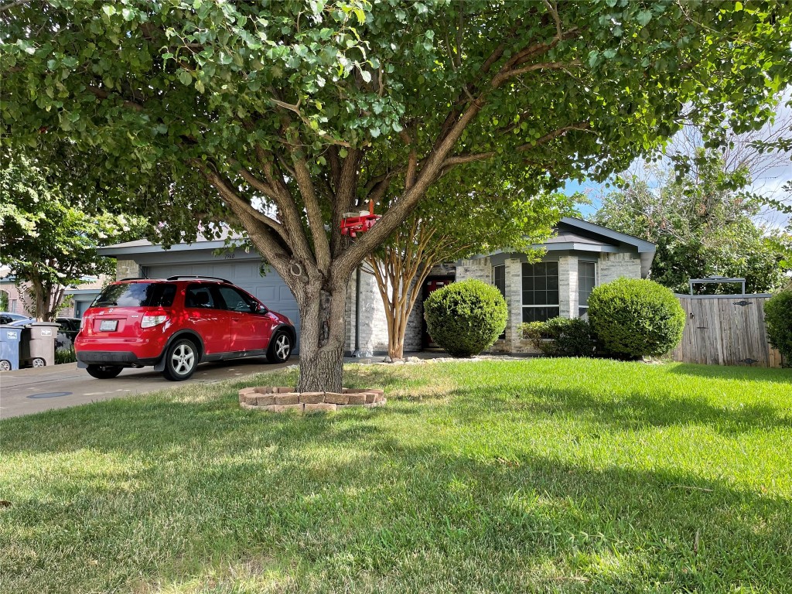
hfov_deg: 67.3
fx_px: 595
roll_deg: +0.5
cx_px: 396
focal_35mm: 26
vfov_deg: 53.1
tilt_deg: +7.2
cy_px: 297
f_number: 1.6
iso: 32
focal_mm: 4.2
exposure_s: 1/643
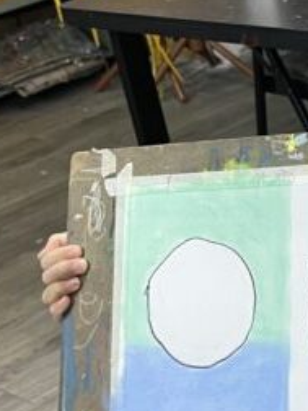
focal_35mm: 103
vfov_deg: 19.1
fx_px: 1222
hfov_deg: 13.3
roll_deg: +8.0
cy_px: 232
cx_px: 510
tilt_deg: -24.5
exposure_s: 1/50
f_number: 1.6
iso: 80
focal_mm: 5.1
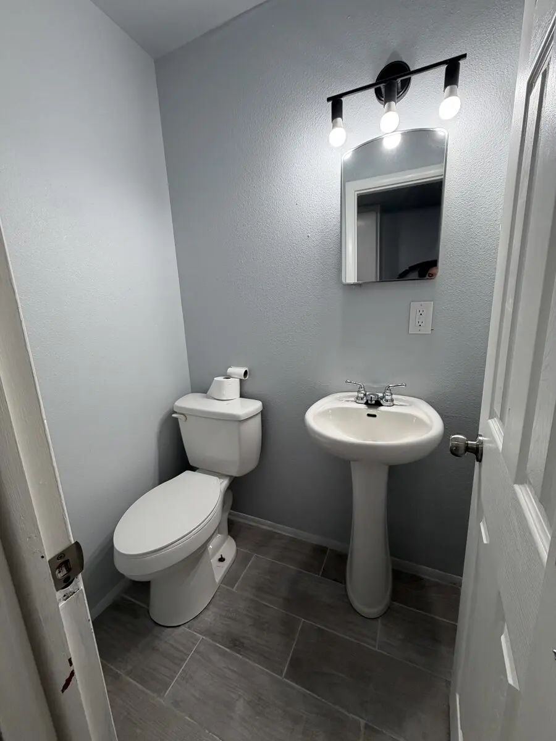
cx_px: 278
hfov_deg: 85.7
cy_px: 370
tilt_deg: -12.3
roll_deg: +2.2
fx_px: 300
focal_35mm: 14
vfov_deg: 102.1
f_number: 2.2
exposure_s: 1/120
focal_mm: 2.22
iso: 125
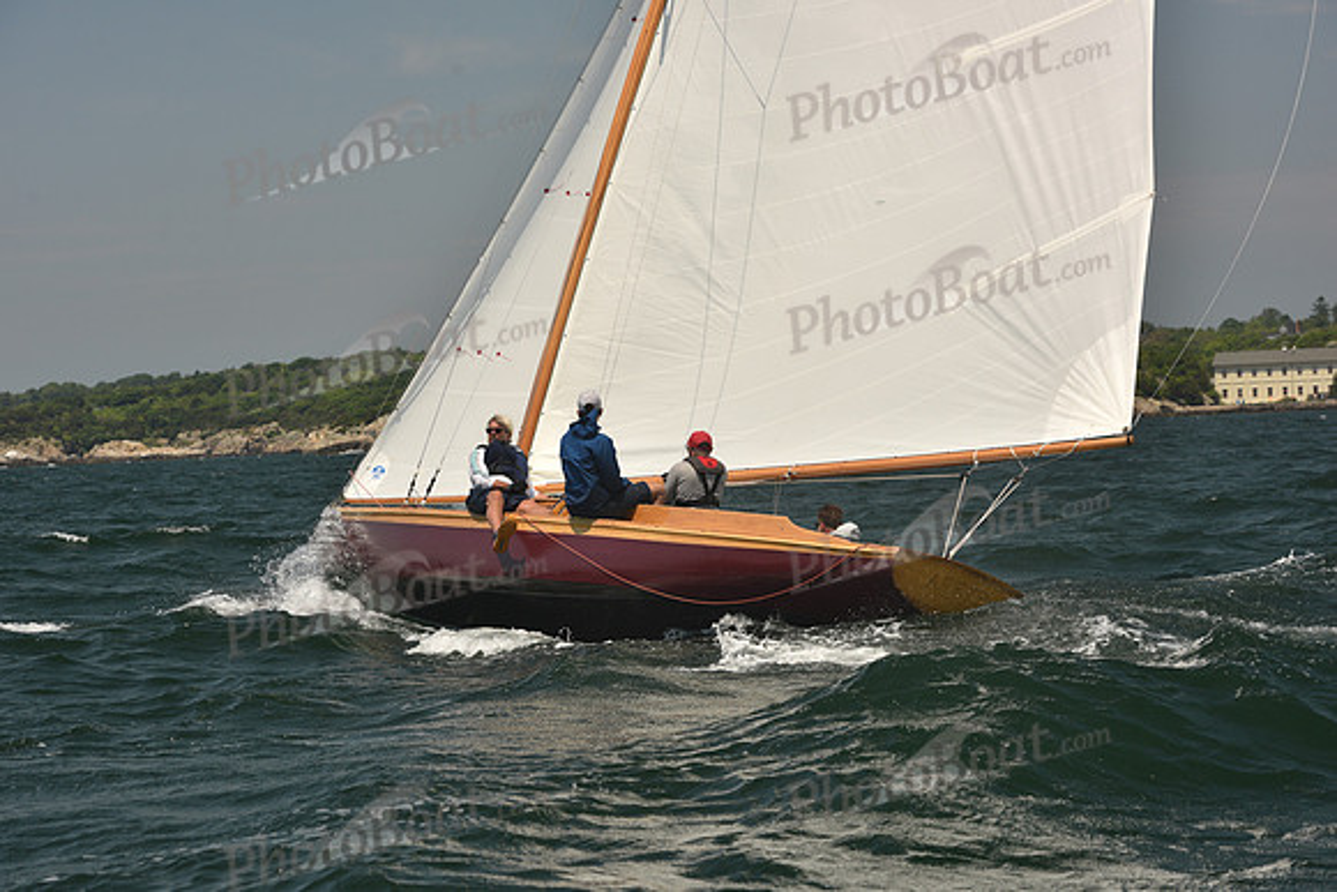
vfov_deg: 14.9
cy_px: 446
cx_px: 668
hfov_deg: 22.1
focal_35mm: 92
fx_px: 3417
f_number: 8
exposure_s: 1/640
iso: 250
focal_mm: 92
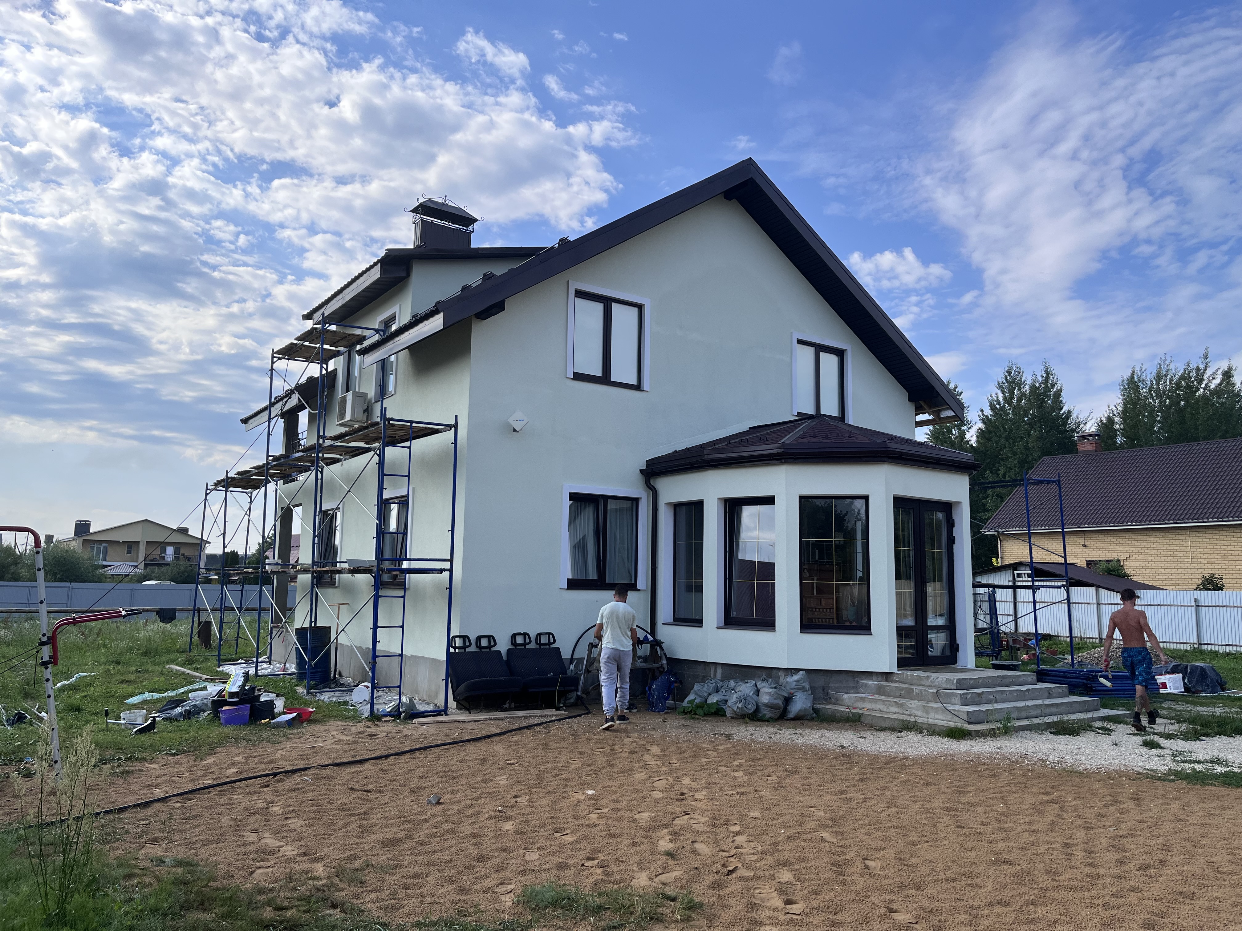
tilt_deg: +7.6
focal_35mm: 26
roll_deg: -0.5
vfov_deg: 53.1
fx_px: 933
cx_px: 621
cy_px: 466
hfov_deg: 67.3
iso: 50
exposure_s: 1/3876
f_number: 1.6
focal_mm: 5.1
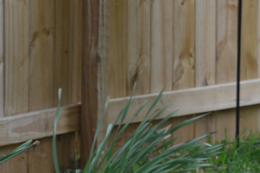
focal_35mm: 418
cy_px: 5
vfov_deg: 3.3
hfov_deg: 4.9
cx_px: 288
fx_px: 3021
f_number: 5.6
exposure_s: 1/125
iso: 280
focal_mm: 105
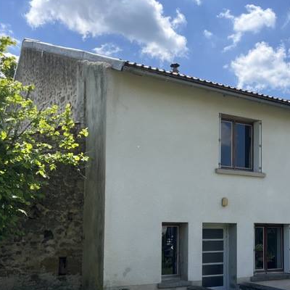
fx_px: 436
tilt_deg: +2.1
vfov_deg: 36.0
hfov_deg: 36.3
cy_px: 213
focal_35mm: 46
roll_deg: +0.2
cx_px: 199
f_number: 1.6
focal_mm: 5.1
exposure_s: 1/2410
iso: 50
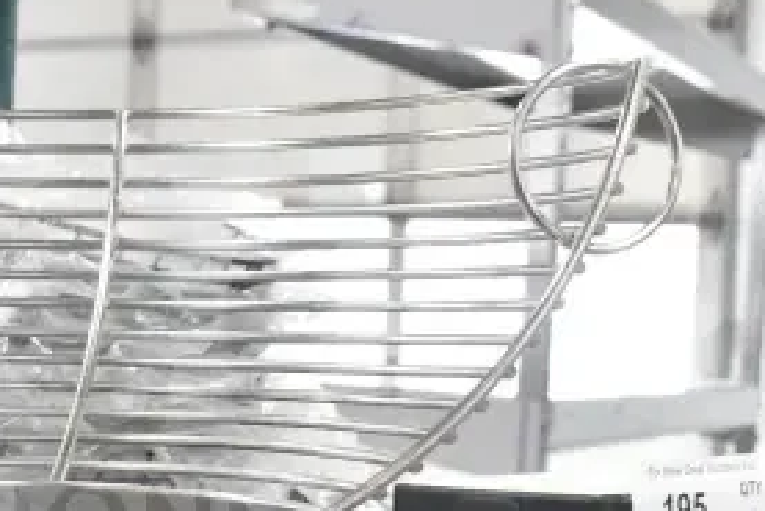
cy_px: 369
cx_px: -8
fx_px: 1894
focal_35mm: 89
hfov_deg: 22.0
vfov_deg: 15.3
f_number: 7.1
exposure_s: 1/200
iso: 6400
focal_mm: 27
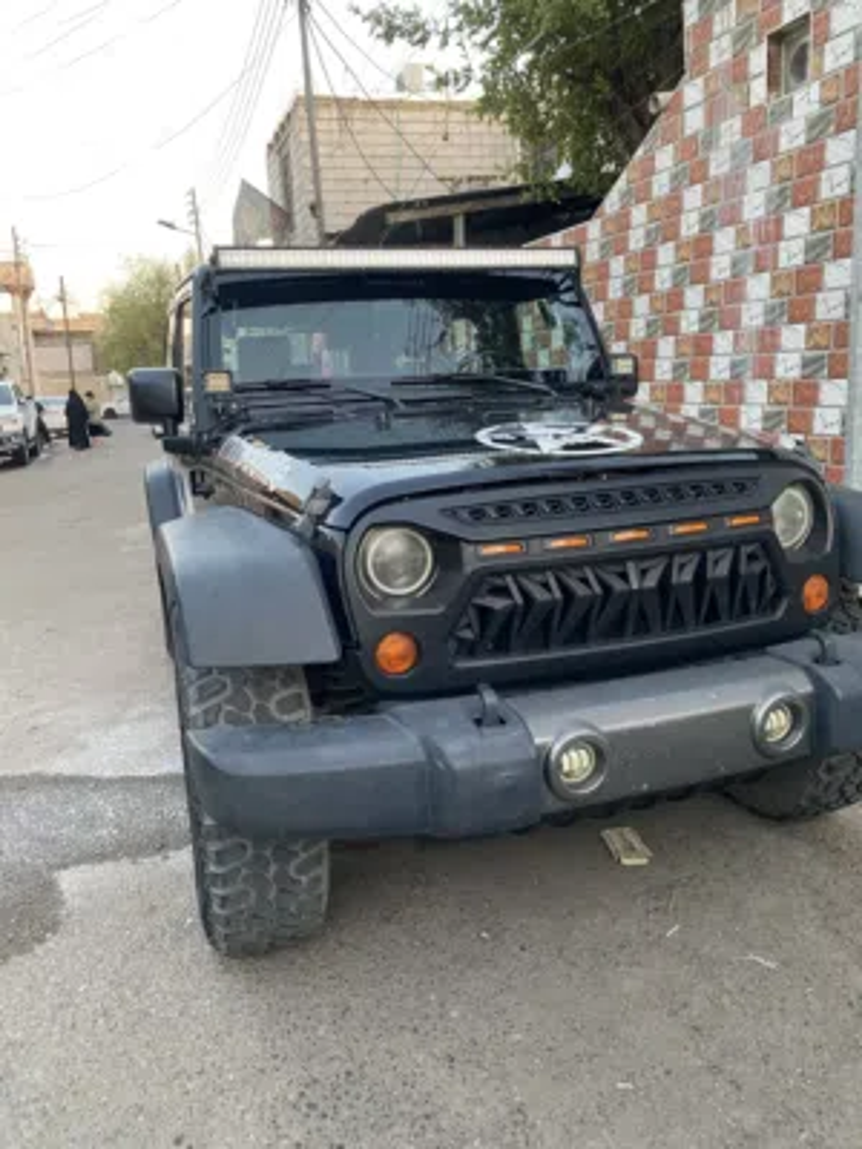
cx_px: 431
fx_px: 863
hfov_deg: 53.1
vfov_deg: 67.3
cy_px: 574
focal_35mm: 26
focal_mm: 4.25
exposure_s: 1/73
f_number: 1.8
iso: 125
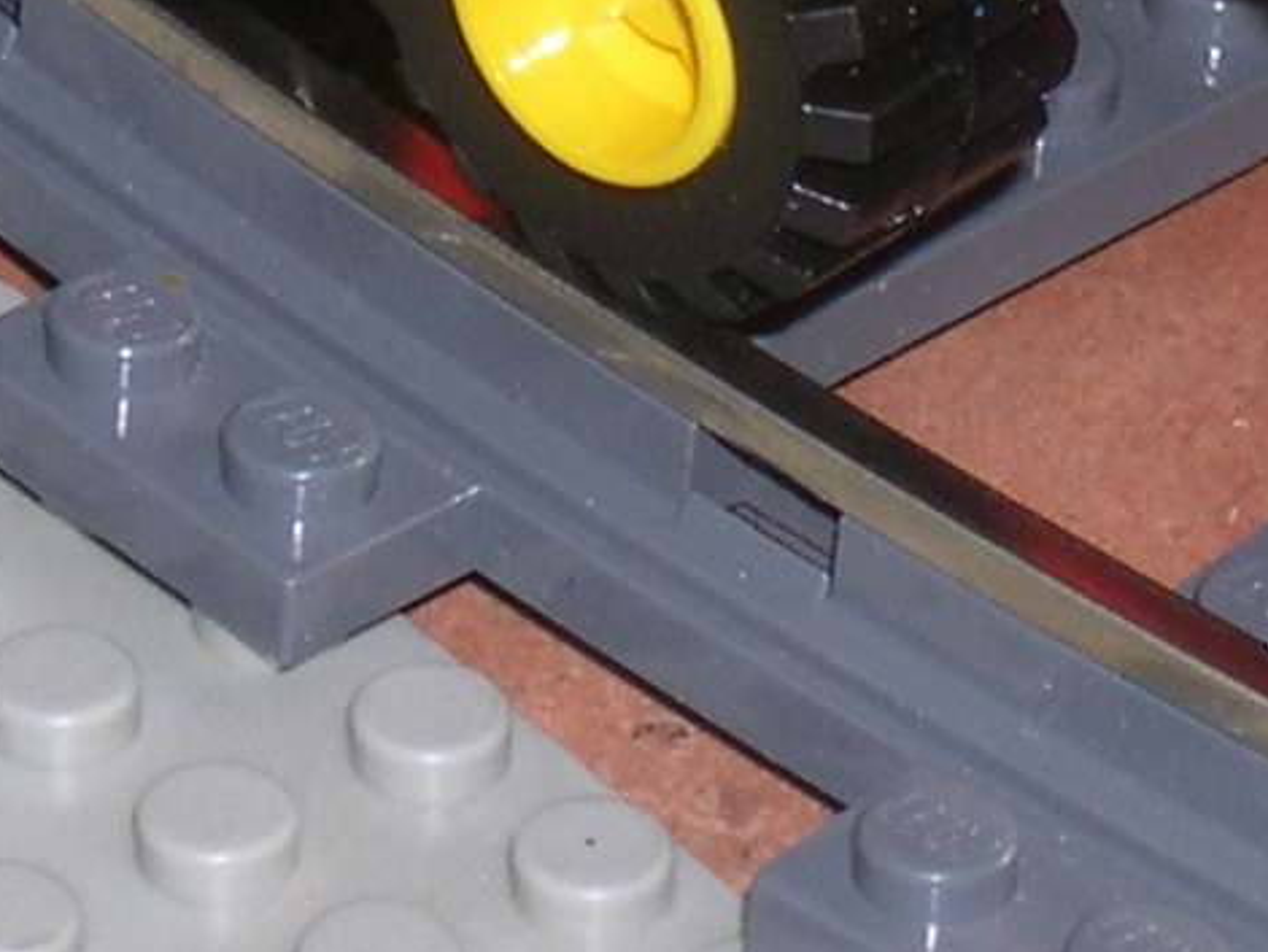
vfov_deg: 4.0
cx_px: 672
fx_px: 13633
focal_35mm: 372
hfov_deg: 5.3
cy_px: -59
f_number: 4
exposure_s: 1/60
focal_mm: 16.3
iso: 100
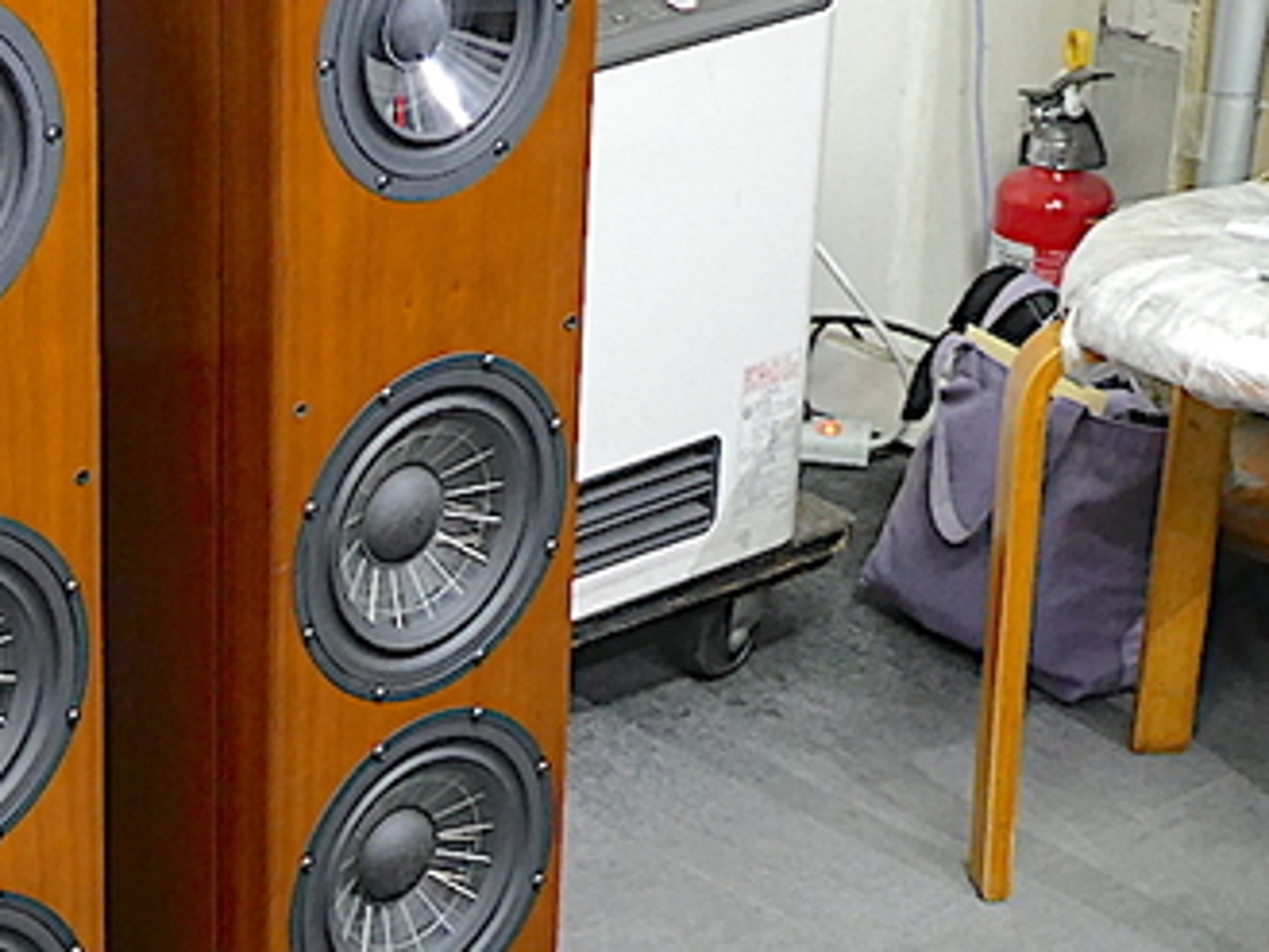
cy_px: 621
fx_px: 3961
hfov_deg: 17.7
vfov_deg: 13.7
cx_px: -81
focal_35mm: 108
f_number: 3.7
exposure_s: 1/5
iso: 200
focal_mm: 6.7
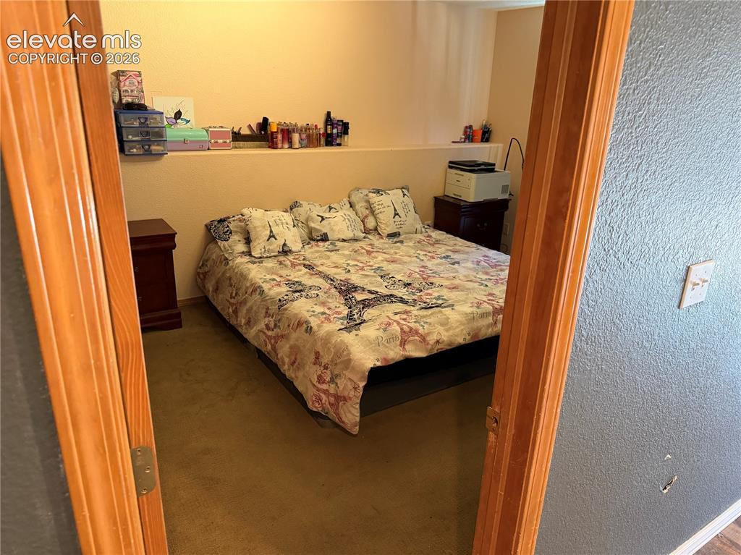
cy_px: 278
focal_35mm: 24
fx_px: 514
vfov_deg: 56.8
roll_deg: -1.4
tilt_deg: -19.2
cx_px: 370
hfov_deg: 71.6
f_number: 1.78
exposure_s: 1/60
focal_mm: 6.76
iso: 500
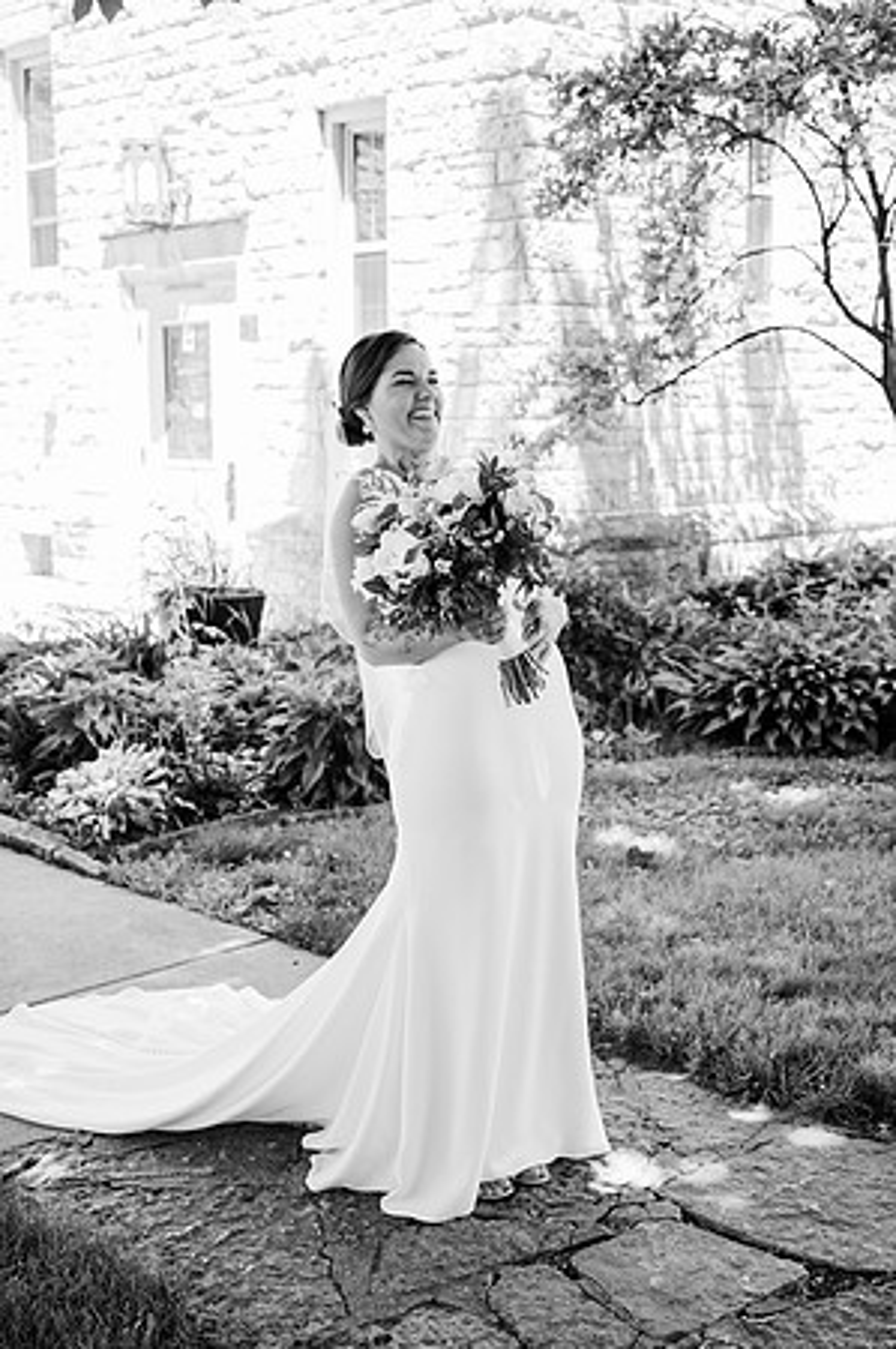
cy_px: 674
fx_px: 1684
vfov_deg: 43.6
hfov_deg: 29.8
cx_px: 448
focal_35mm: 45
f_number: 4
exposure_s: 1/320
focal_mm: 45
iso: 320
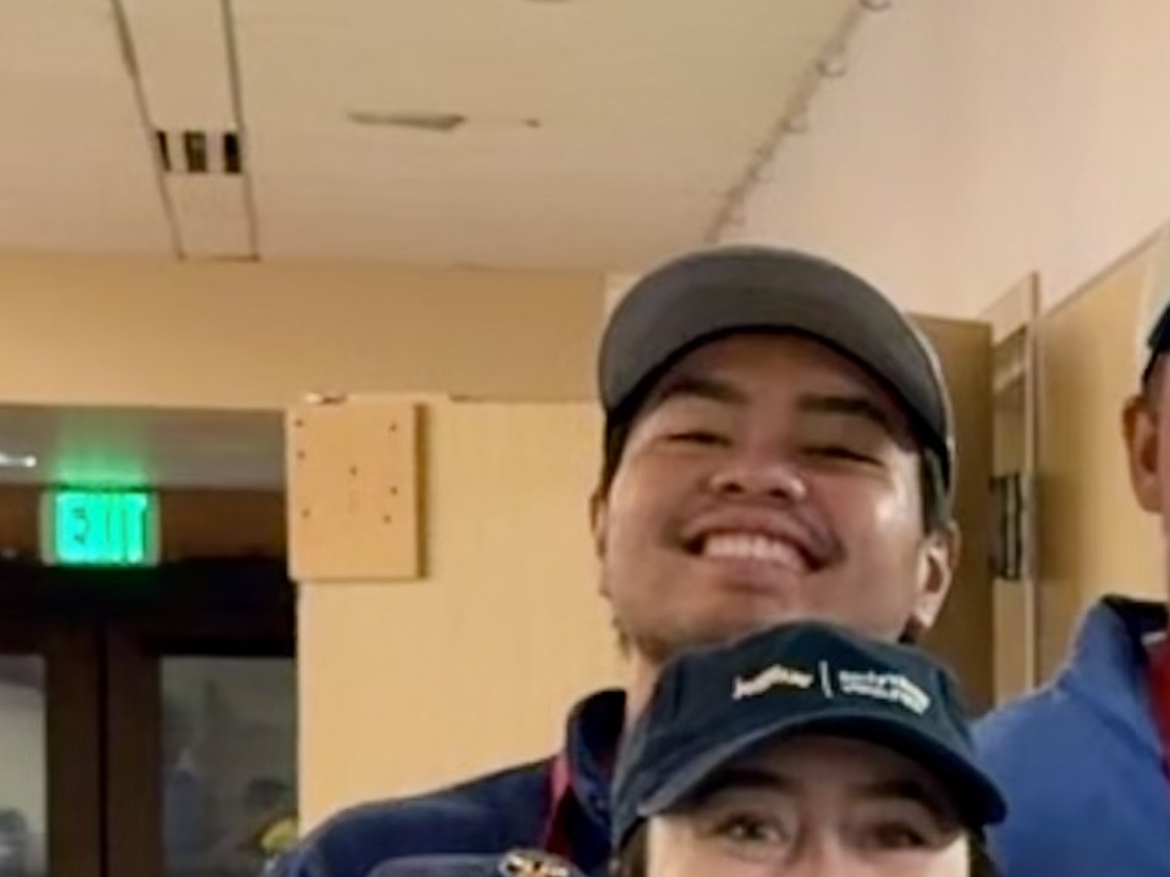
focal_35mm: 255
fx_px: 8617
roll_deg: +0.4
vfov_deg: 5.8
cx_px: 2665
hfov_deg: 7.3
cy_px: 1367
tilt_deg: -4.1
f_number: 1.78
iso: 250
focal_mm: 6.76
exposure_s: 1/40
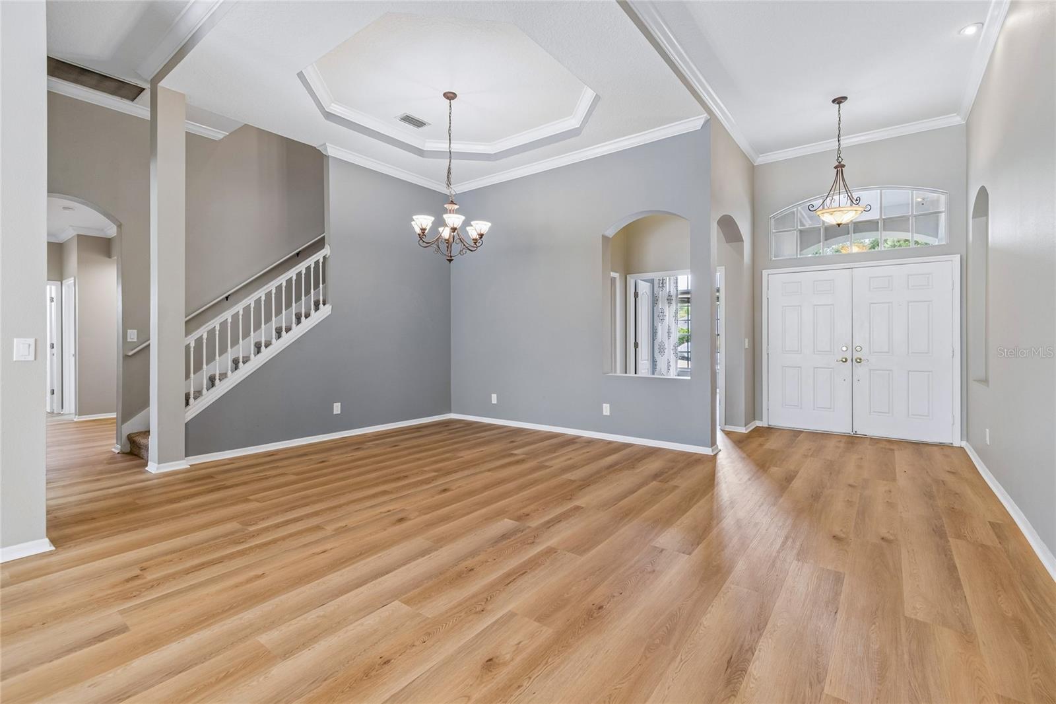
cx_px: 528
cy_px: 352
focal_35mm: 15
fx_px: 440
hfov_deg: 100.4
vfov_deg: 77.3
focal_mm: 10
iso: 100
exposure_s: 1/3.33
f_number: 7.1
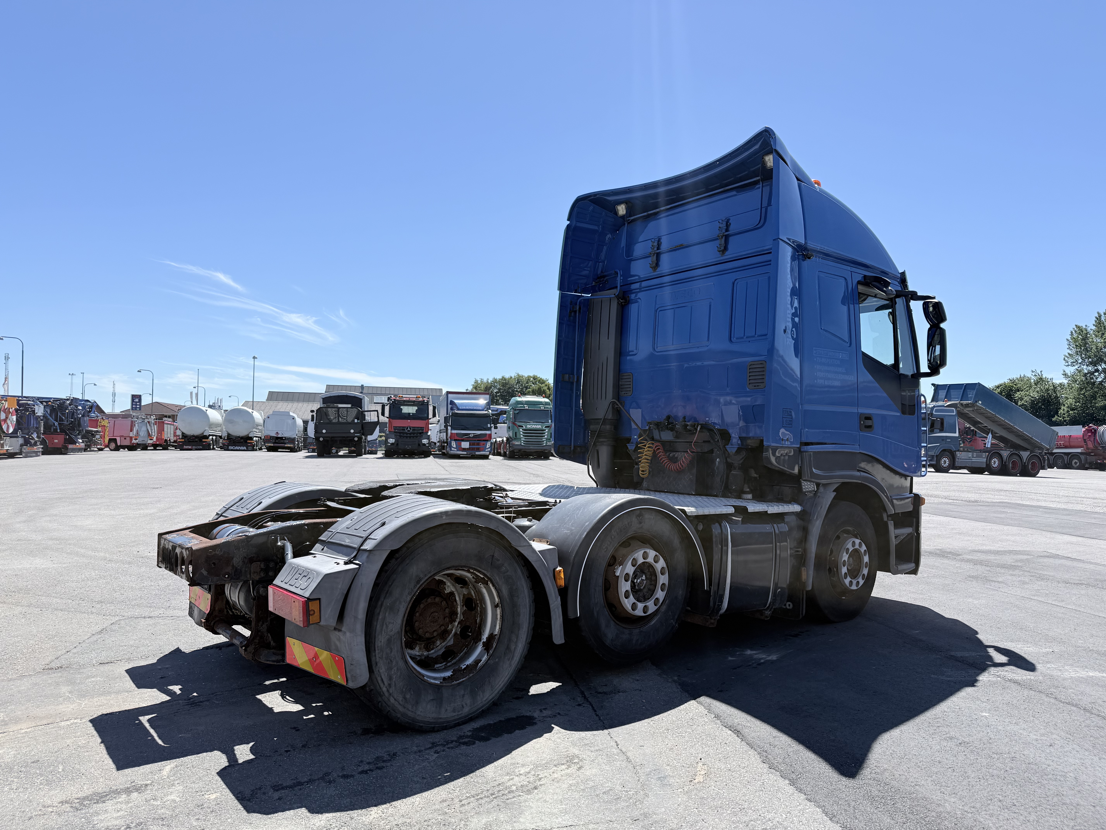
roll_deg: -1.5
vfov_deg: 56.8
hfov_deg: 71.6
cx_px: 553
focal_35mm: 24
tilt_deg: +1.2
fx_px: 767
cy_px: 415
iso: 80
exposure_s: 1/3145
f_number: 1.78
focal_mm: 6.76
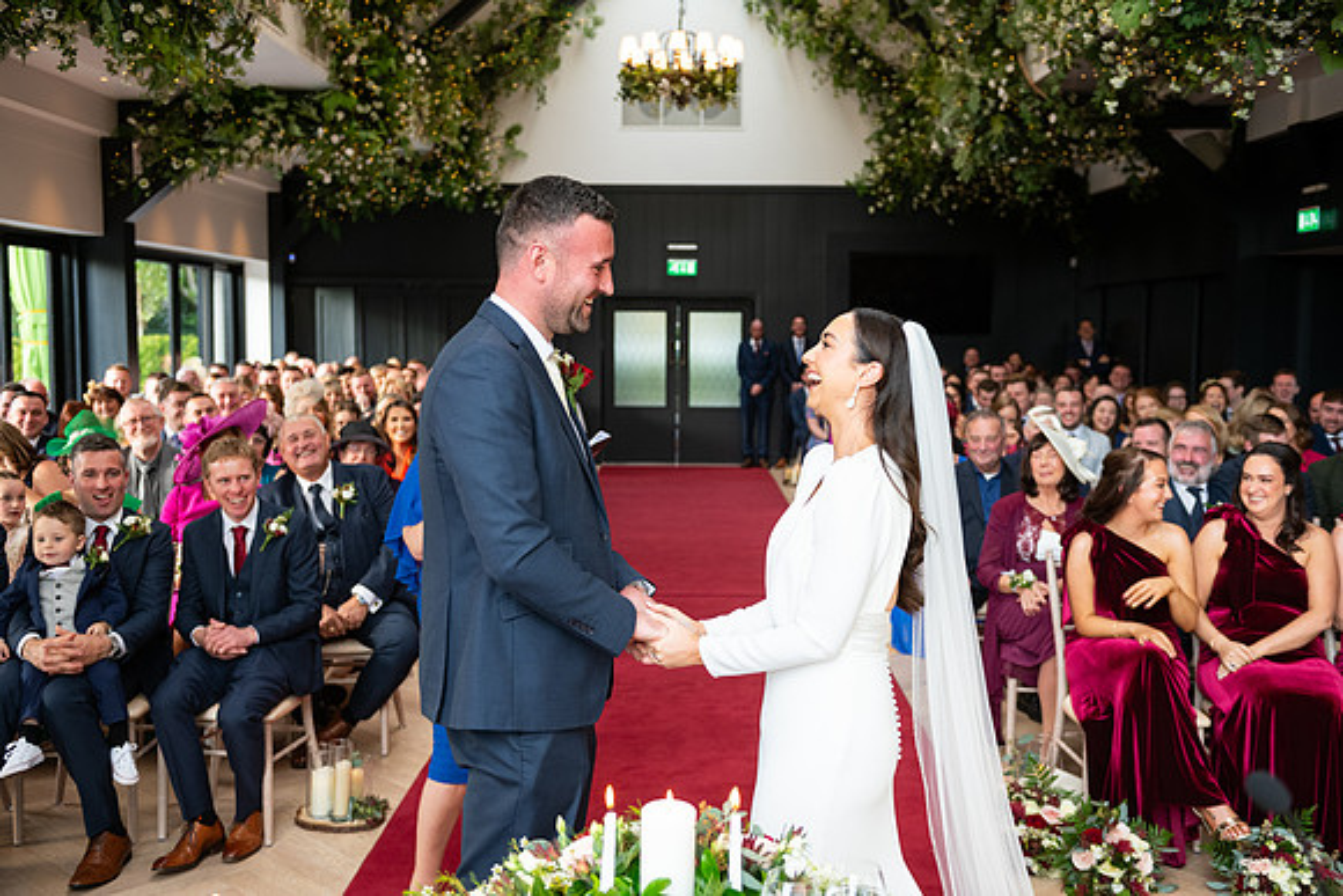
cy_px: 448
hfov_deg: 50.7
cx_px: 672
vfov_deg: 35.1
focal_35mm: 38
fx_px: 1418
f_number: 3.5
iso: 640
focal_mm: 38
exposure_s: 1/160
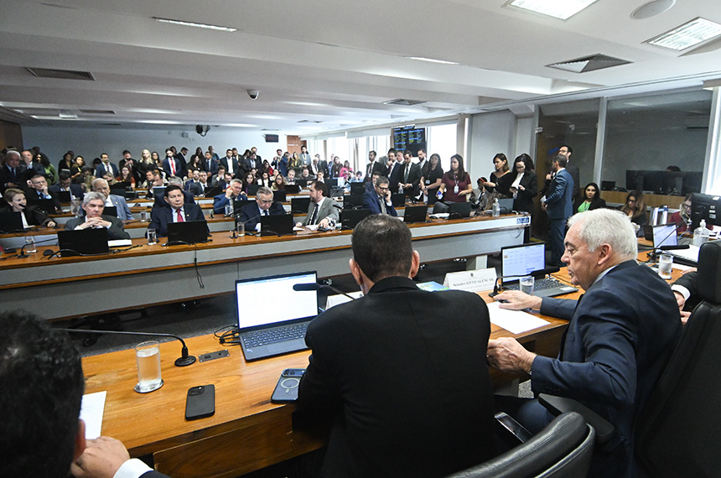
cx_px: 360
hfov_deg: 90.1
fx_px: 360
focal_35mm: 18
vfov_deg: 67.2
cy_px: 239
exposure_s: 1/200
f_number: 4.5
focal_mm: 12
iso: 4000
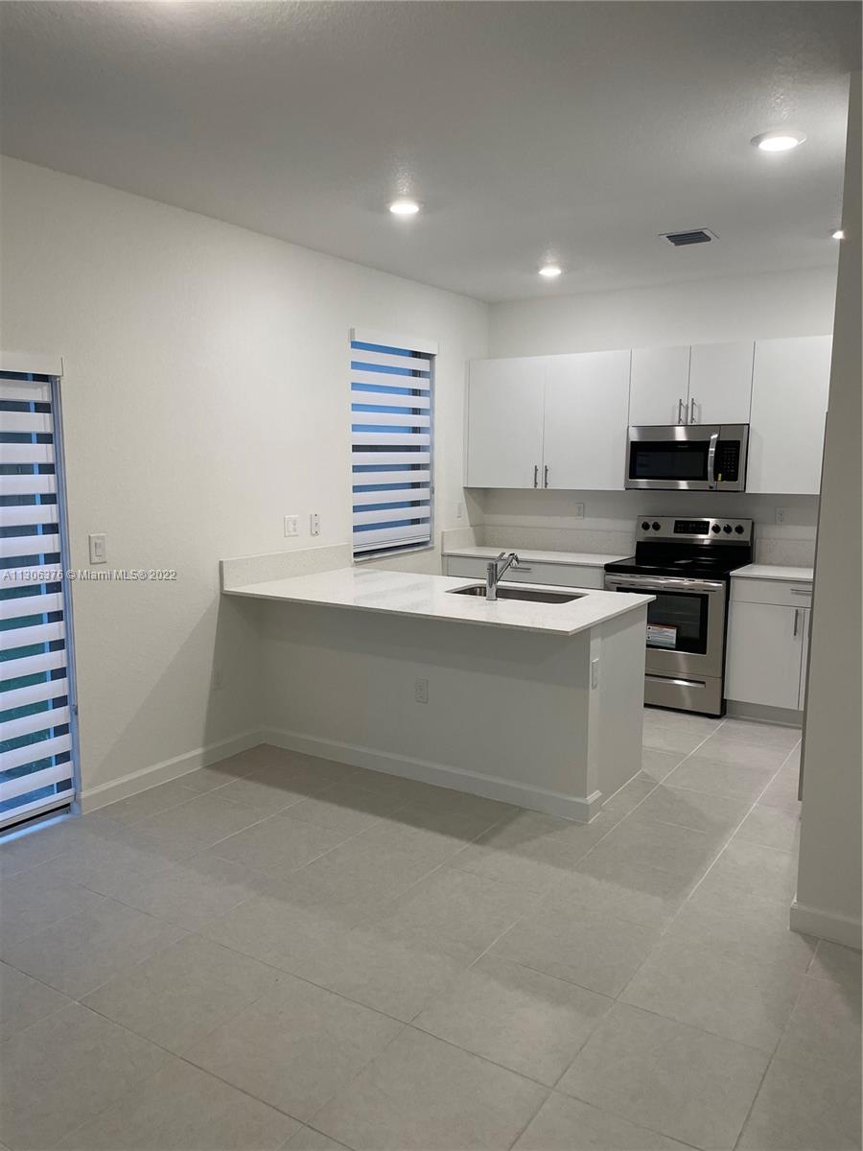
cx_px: 432
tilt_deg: -7.4
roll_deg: -0.3
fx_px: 864
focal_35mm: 26
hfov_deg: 53.1
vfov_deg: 67.3
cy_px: 576
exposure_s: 1/120
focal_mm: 4.2
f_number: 1.6
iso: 100
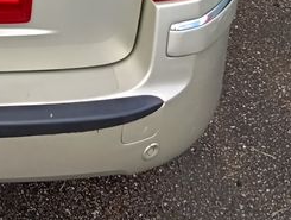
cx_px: -82
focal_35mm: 106
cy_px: -158
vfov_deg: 12.9
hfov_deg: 17.4
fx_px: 893
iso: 50
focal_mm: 3.96
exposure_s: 1/121
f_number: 1.8
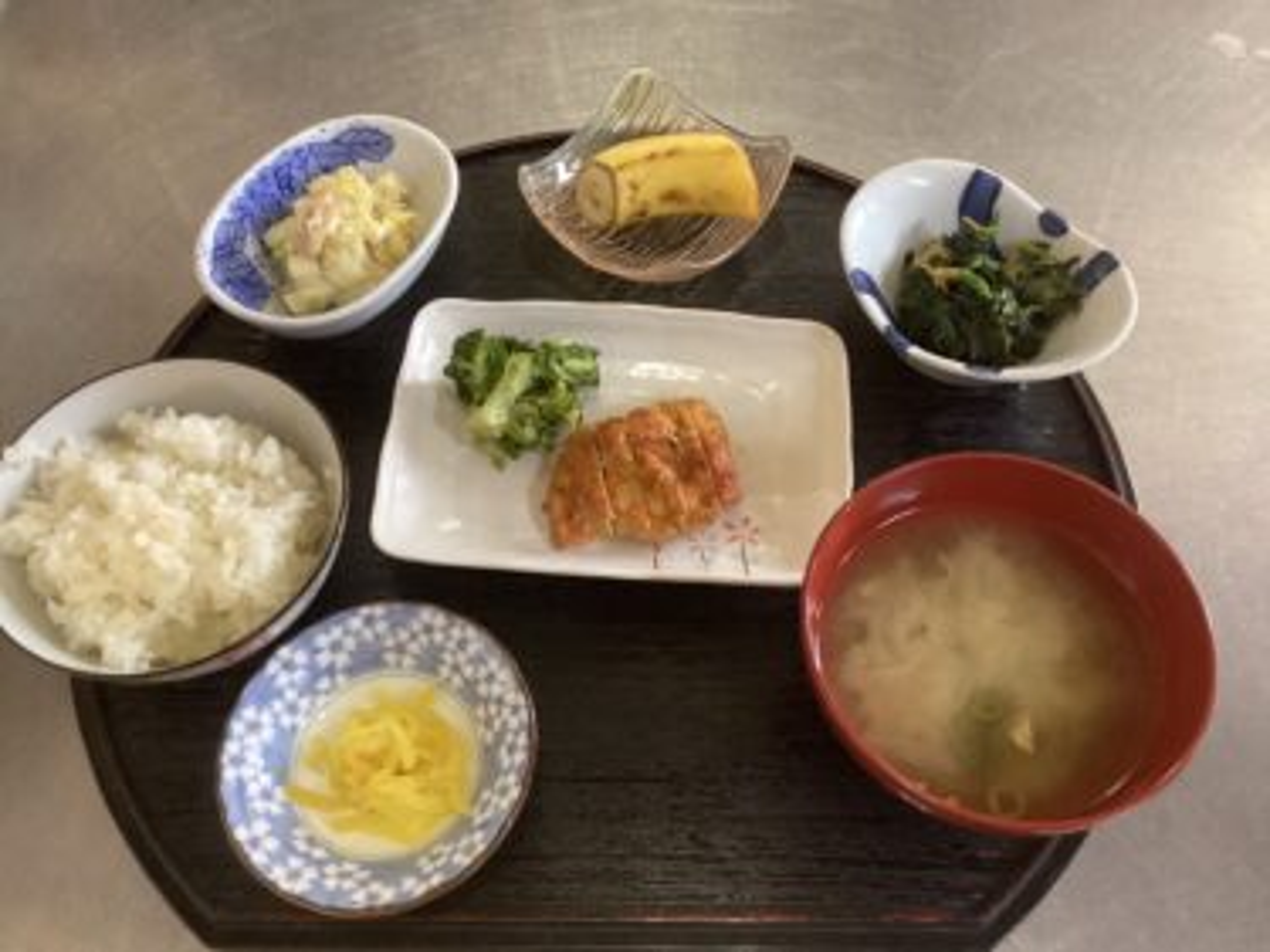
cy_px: 476
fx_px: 1137
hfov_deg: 58.4
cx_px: 635
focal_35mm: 31
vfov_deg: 45.4
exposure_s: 1/60
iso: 320
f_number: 2.4
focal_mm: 3.3
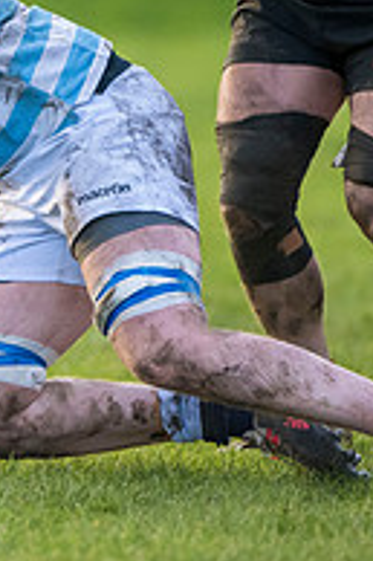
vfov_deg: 1.5
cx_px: -363
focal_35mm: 1422
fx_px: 22138
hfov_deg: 1.0
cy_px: -5
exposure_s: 1/2000
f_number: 3.5
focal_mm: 400
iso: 2000
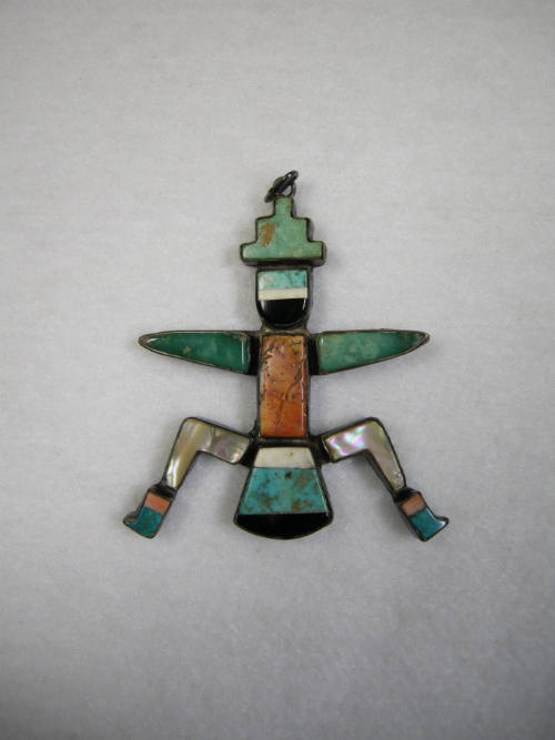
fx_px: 770
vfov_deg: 51.4
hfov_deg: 39.6
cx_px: 278
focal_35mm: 36
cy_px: 370
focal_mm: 7.5
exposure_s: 1/39
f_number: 2.7
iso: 97
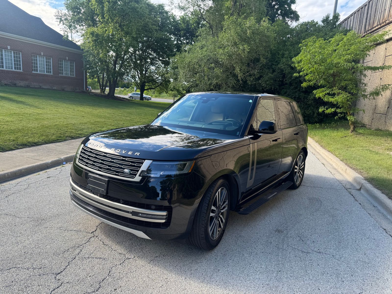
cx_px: 196
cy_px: 147
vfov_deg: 56.8
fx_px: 272
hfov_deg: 71.6
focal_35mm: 24
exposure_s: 1/773
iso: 80
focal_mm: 6.76
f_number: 1.78
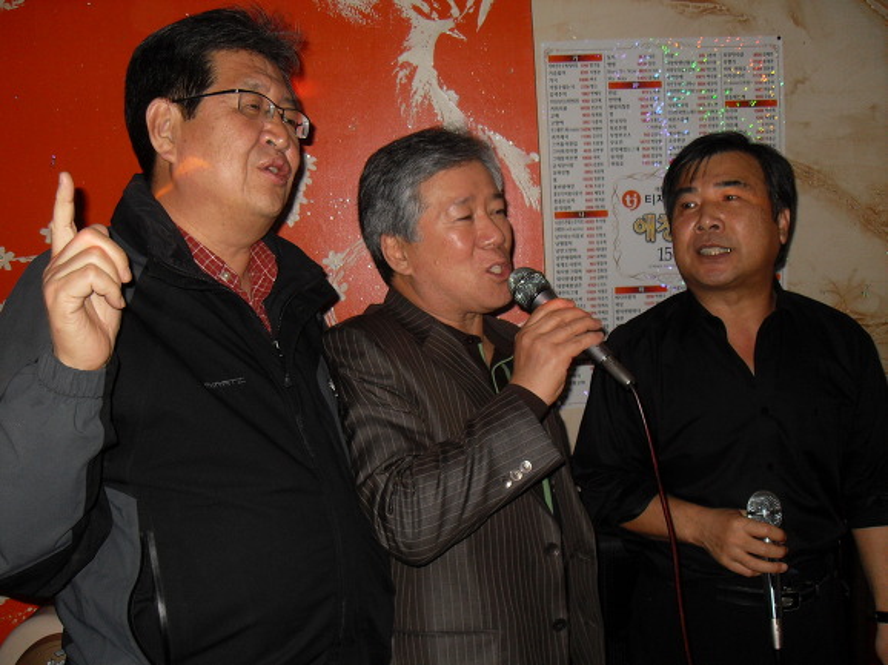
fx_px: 949
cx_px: 444
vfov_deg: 38.6
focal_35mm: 37
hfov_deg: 50.2
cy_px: 332
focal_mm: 6.3
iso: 100
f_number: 2.8
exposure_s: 1/45
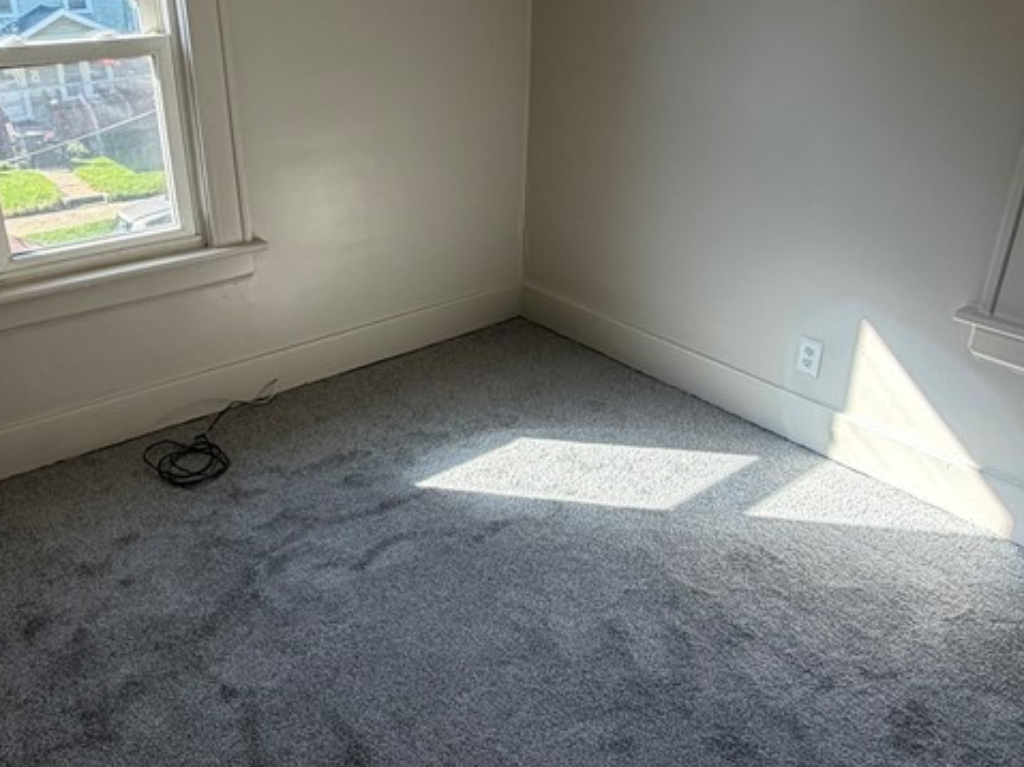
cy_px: 345
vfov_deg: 46.7
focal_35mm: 30
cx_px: 422
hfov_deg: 59.6
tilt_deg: -23.9
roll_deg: +1.9
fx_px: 887
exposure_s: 1/121
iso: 64
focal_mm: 2.22
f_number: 2.2
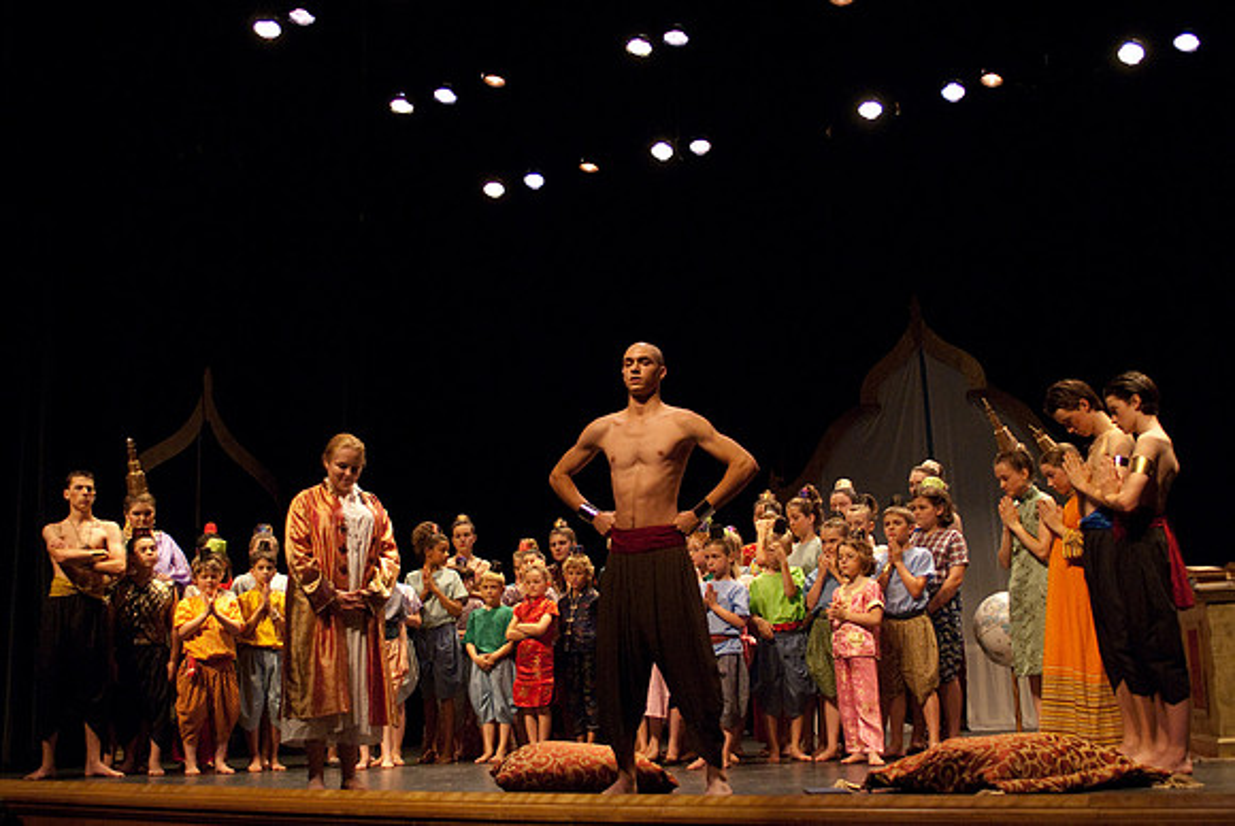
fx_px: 1442
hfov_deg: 46.4
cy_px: 413
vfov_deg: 32.0
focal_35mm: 42
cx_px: 618
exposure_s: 1/160
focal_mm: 28
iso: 1000
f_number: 2.8
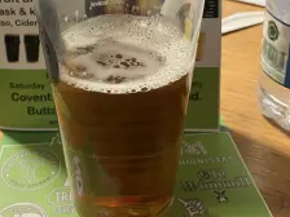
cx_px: 100
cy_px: 21
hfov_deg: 37.8
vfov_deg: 28.0
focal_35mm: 50
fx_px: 419
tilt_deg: -23.2
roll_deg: +2.2
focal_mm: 3.99
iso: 400
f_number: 1.8
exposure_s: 1/33
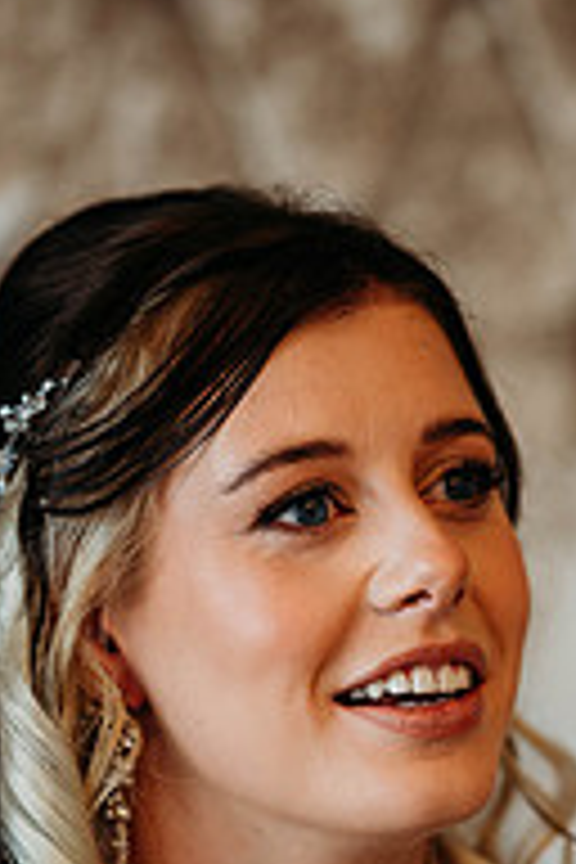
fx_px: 4776
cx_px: 475
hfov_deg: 6.9
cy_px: 616
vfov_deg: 10.3
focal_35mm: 199
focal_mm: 85
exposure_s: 1/200
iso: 250
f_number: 1.8
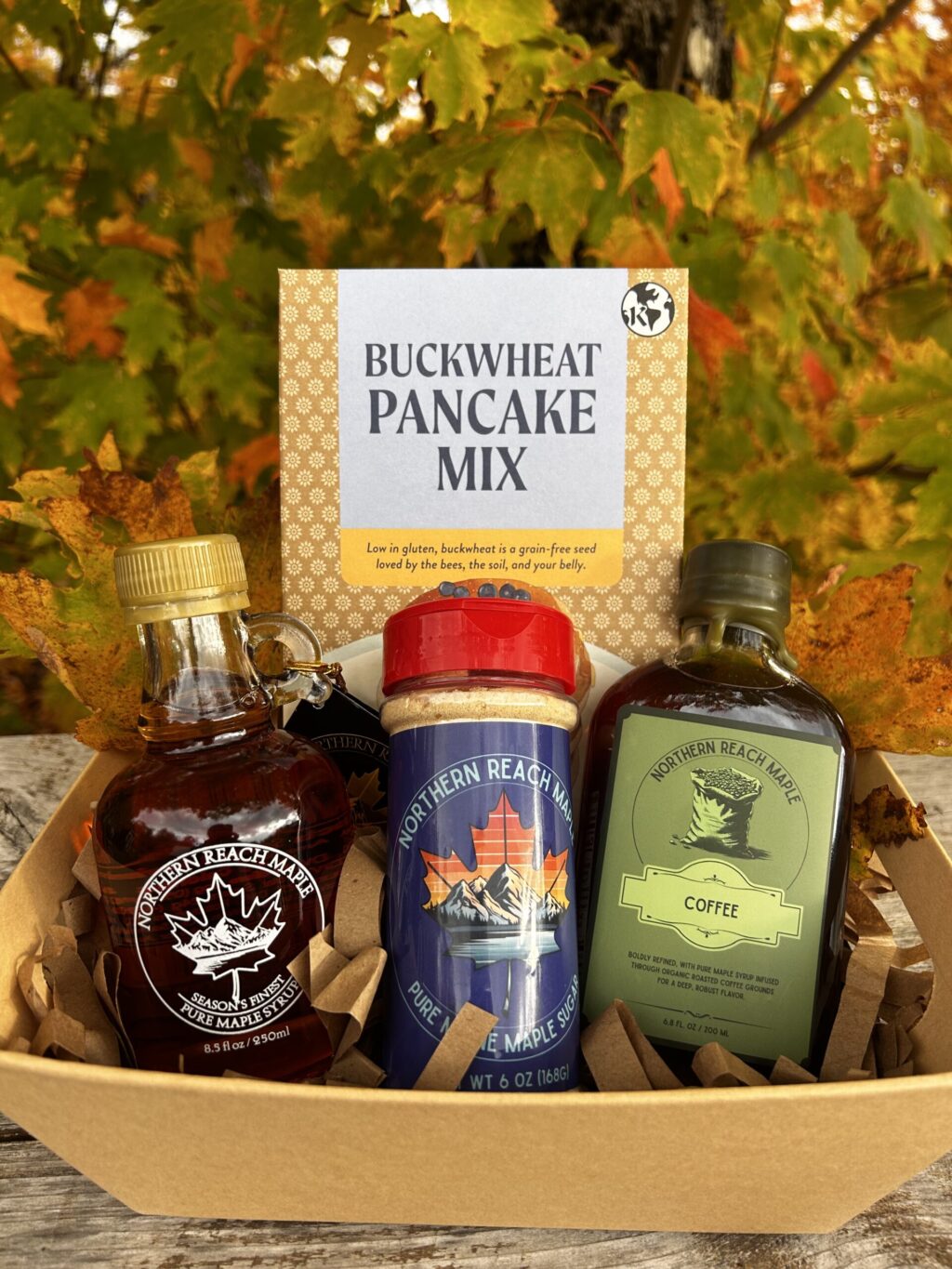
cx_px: 476
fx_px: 953
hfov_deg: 53.1
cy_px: 634
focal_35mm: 26
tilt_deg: -26.1
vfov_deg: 67.3
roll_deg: -4.7
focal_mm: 5.7
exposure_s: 1/414
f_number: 1.5
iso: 50
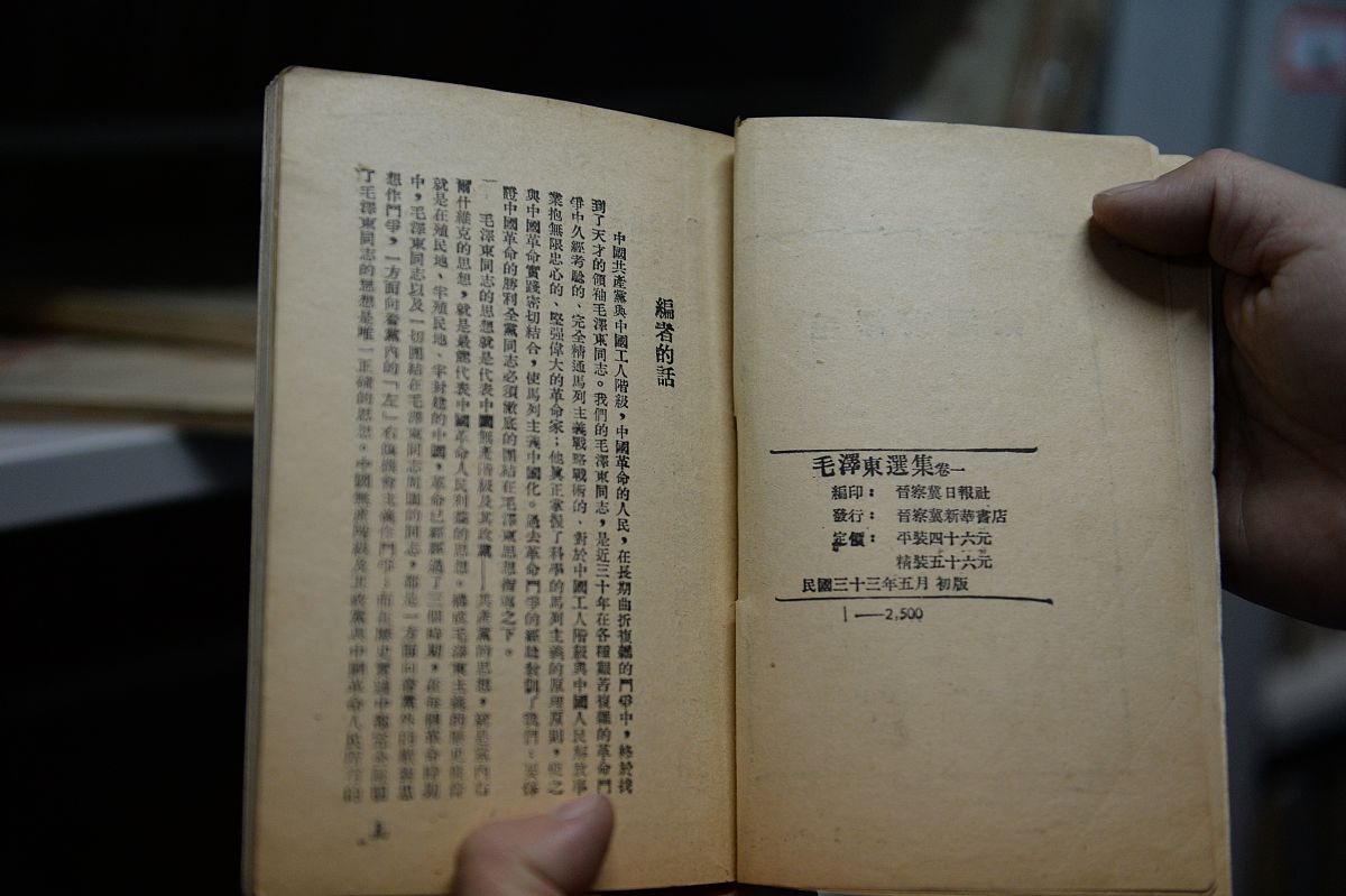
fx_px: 1644
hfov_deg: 44.5
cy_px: 448
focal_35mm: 44
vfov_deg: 30.5
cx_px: 673
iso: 2000
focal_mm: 44
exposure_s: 1/250
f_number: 2.8
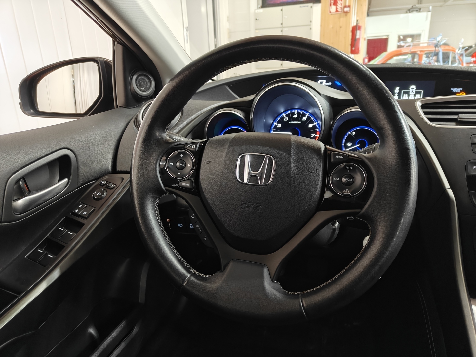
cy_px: 178
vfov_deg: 56.8
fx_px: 330
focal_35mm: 24
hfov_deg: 71.6
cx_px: 238
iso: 160
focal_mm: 5.59
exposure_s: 1/33
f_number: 1.8
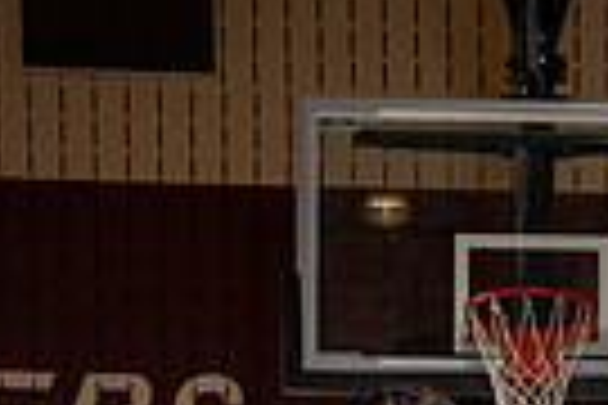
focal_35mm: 107
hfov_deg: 18.5
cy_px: 968
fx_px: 1807
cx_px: 626
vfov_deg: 10.9
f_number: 8
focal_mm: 32
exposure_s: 1/250
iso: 500
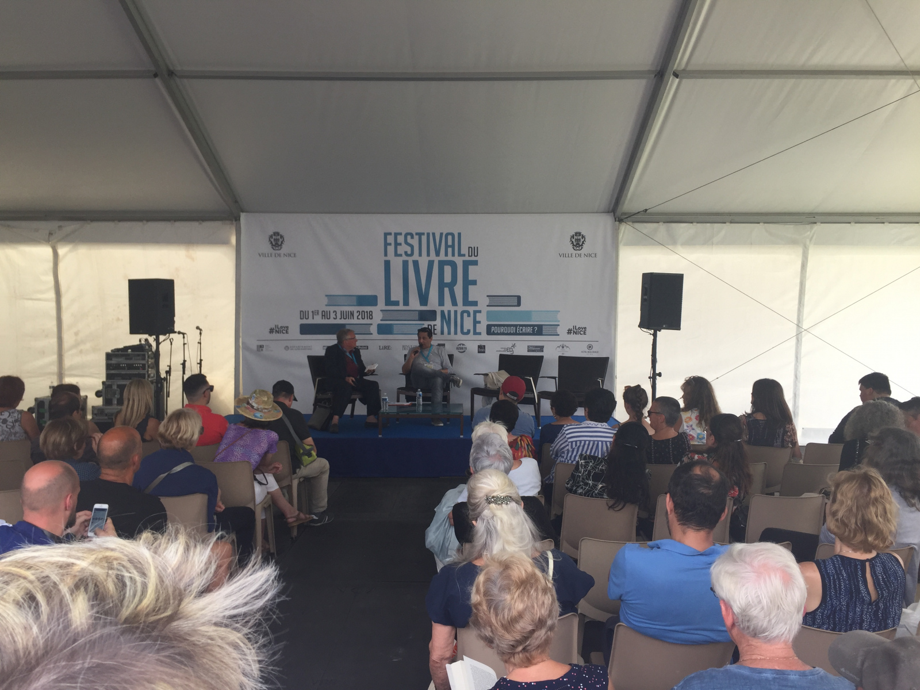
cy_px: 345
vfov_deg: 48.2
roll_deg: -0.8
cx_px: 460
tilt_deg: -2.8
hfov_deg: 61.7
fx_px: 771
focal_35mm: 29
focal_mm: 4.15
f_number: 2.2
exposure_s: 1/201
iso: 32
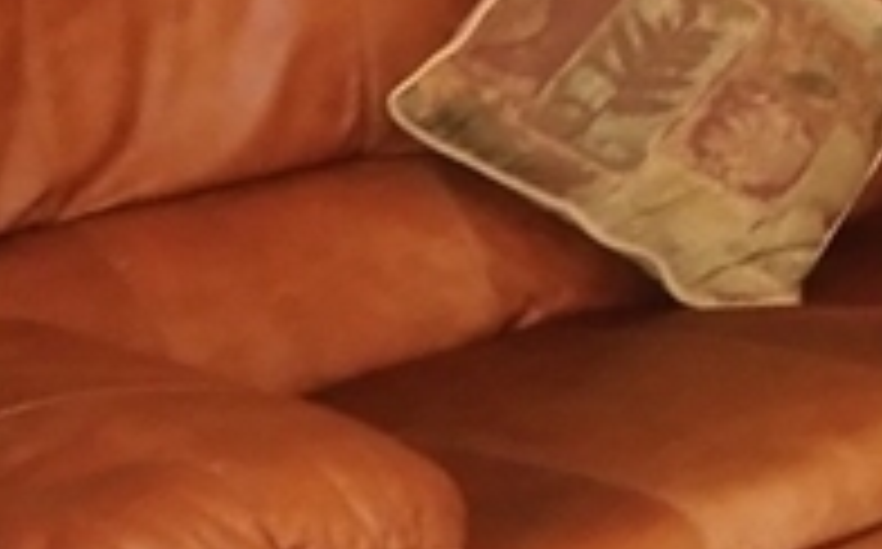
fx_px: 3193
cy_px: -36
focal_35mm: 133
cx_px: 2282
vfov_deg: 9.7
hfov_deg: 11.9
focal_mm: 4.3
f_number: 3.4
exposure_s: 1/30
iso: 360
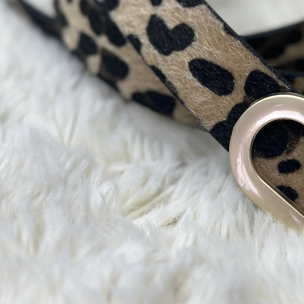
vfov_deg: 16.8
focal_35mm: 101
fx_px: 1004
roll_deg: -3.5
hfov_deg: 17.0
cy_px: -16
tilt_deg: -26.3
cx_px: 256
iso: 64
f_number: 1.78
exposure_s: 1/137
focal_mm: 6.86
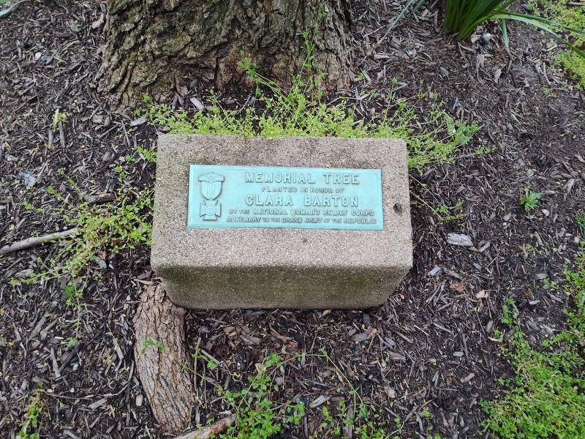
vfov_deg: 58.9
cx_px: 292
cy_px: 220
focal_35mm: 23
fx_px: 389
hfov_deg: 73.9
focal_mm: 5.56
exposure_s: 1/120
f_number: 1.8
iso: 370
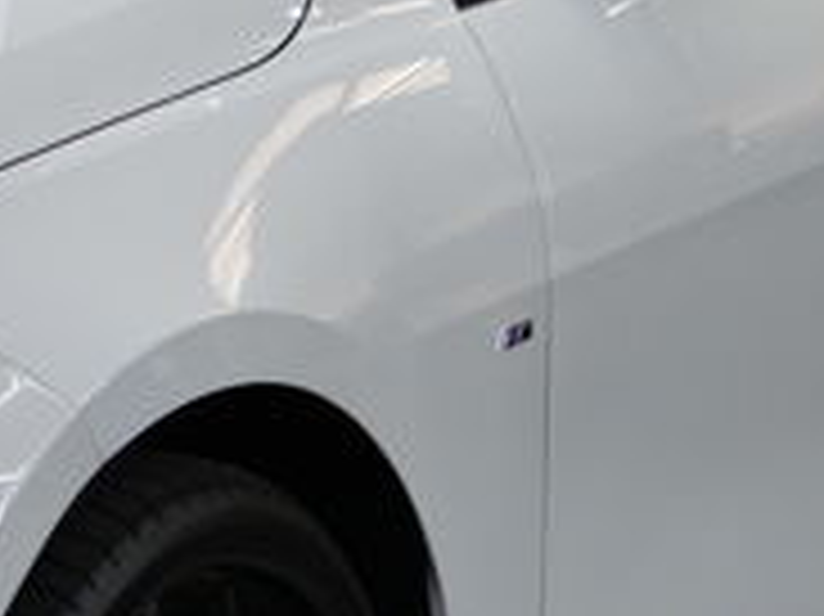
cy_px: -13
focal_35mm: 197
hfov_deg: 9.8
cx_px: -396
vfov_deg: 7.5
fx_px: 4686
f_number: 3.3
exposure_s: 1/80
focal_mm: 18
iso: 200
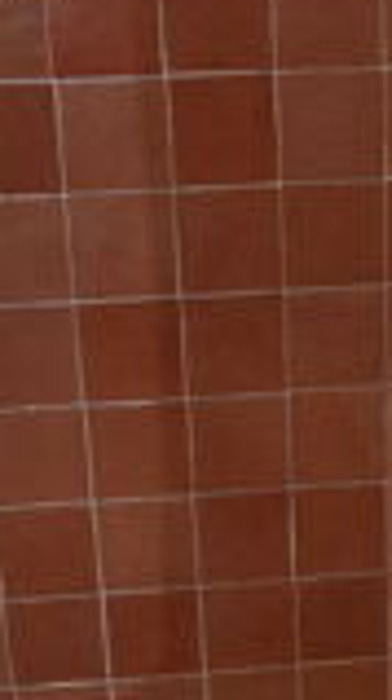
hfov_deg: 12.5
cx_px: 423
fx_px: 1762
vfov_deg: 20.9
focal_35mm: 95
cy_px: 847
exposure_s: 1/200
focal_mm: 20
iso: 5000
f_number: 13
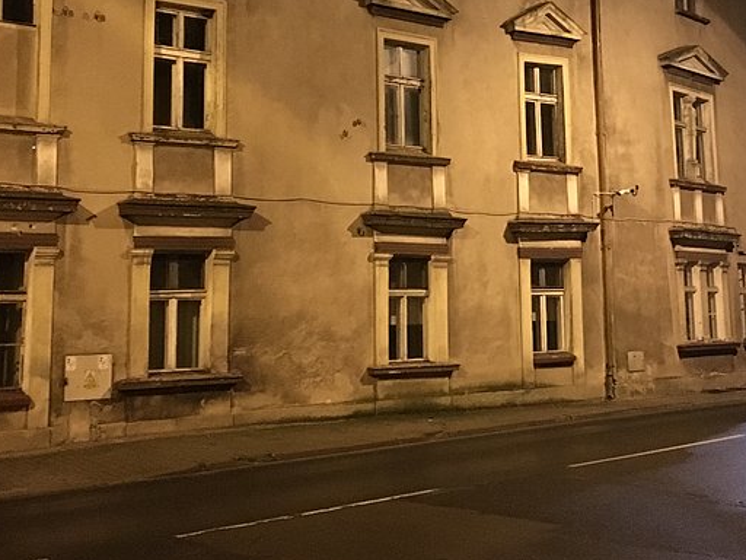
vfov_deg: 28.1
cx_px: 450
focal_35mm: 51
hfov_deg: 37.3
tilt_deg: +8.8
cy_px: 136
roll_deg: +1.5
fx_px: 1099
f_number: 2.2
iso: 1000
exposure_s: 1/17
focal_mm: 4.15
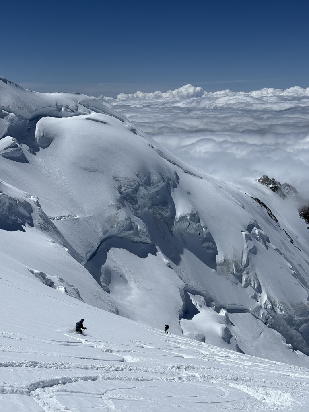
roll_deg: +2.2
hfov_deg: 30.3
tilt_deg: -11.7
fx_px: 571
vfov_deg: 39.7
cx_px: 154
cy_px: 206
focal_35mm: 48
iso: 50
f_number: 1.78
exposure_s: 1/20408
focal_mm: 6.76
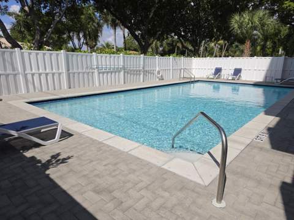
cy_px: 110
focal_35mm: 23
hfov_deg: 74.0
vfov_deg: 58.8
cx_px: 147
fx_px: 195
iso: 40
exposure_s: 1/7939
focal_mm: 6.5
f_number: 1.4
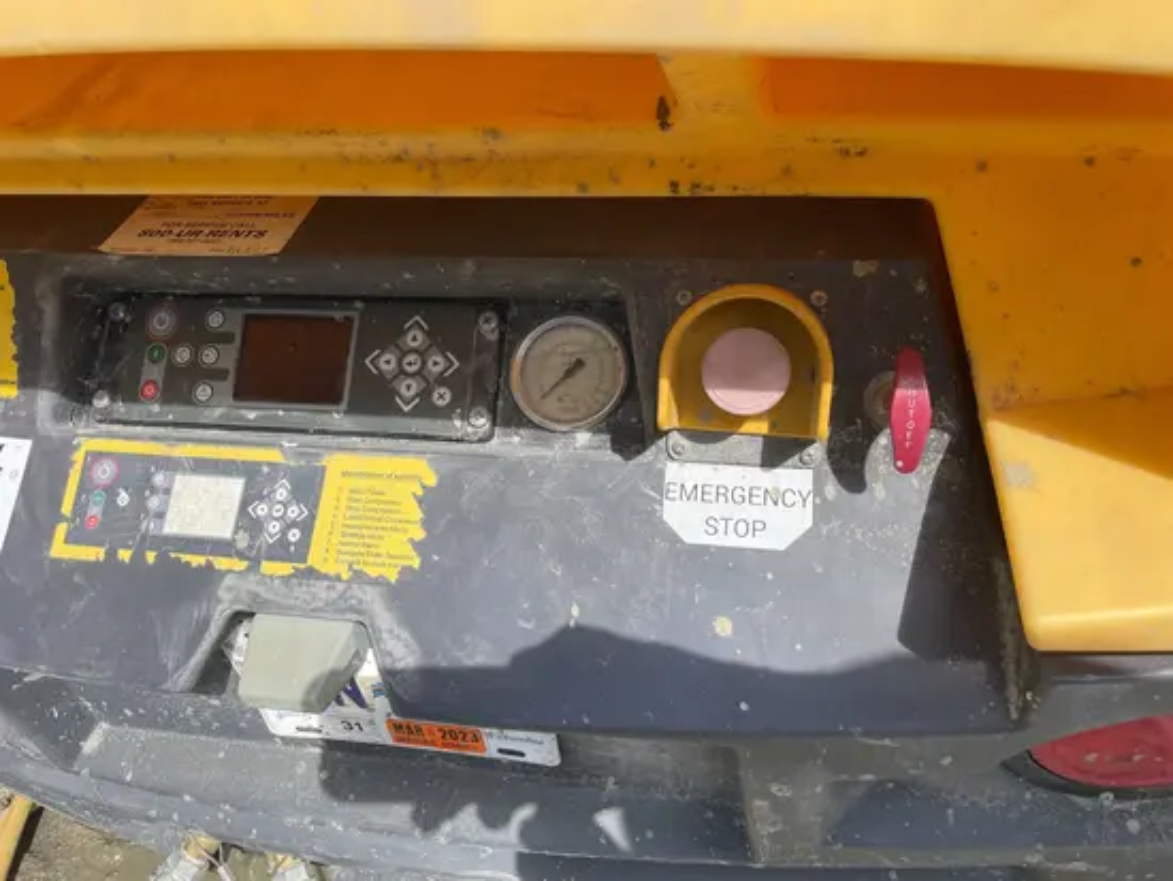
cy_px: 440
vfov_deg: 53.1
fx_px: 881
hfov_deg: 67.3
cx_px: 586
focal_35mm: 26
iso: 32
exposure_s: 1/2451
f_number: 1.6
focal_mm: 4.2
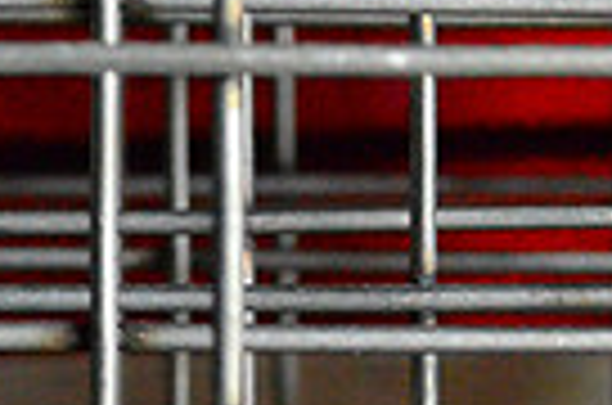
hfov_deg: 9.0
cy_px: -72
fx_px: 3801
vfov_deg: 6.1
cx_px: -238
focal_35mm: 224
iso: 6400
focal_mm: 35
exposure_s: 1/30
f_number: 5
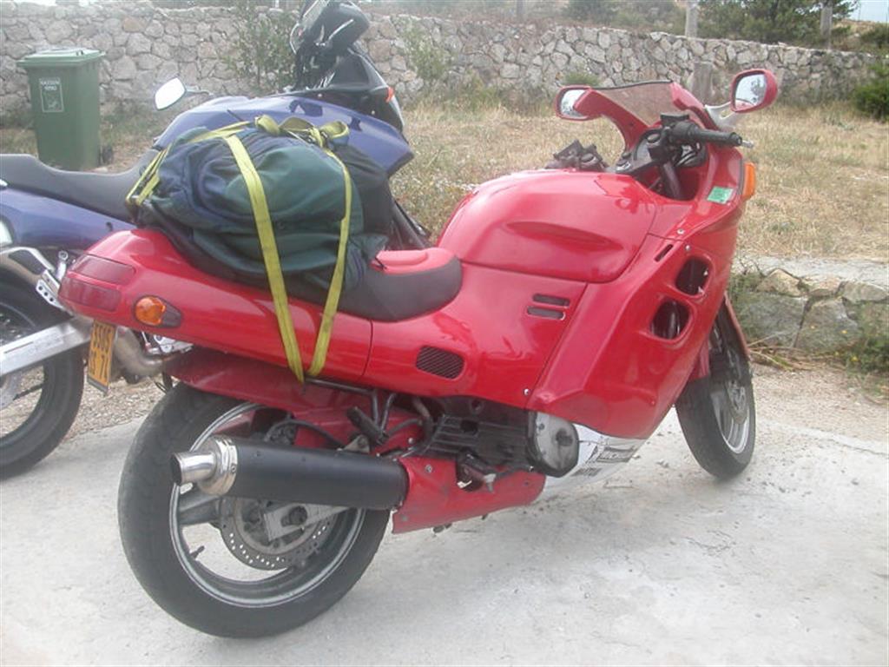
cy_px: 334
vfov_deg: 38.7
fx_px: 950
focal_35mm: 37
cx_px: 444
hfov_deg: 50.1
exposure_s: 1/346
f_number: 2.7
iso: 100
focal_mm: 5.6
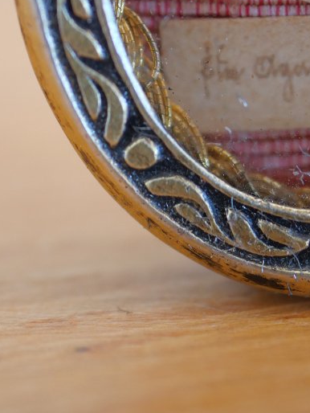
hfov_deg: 10.5
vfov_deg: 13.8
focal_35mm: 140
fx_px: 1670
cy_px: -30
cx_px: 320
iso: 640
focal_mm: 30
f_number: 2.8
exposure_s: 1/60
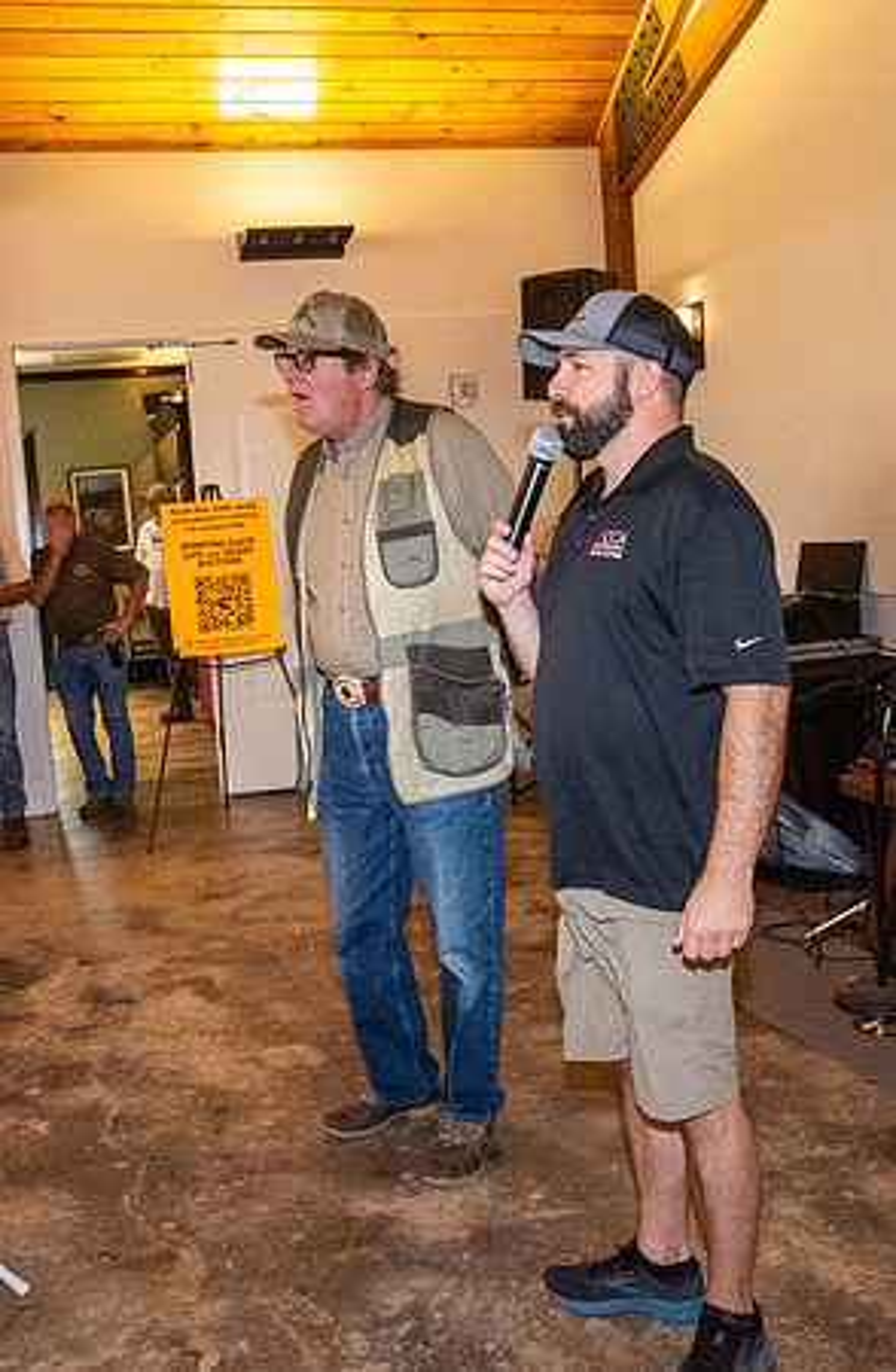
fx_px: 1306
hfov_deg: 37.7
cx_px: 347
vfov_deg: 55.4
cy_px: 692
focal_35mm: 34
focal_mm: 22
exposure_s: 1/100
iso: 18000
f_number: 14
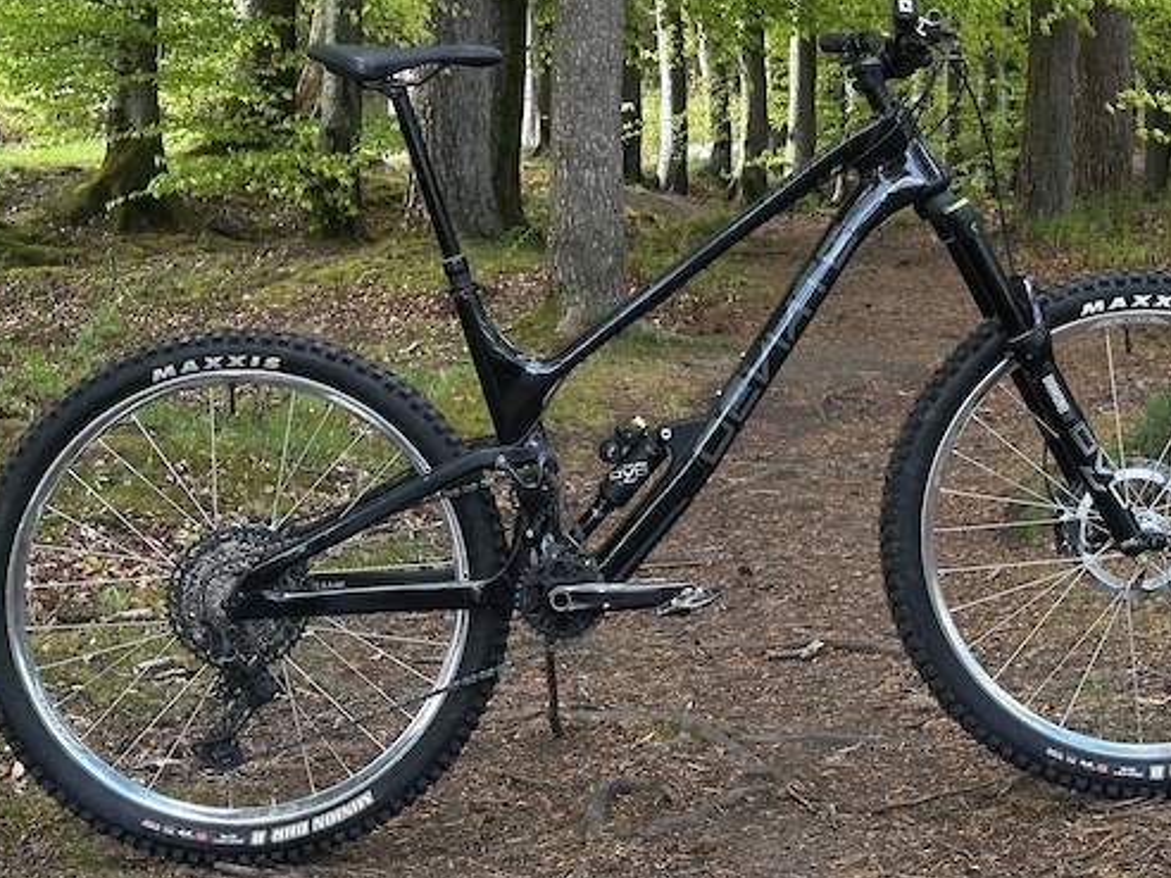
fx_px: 2639
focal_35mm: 78
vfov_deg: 18.8
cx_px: 690
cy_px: 276
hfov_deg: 25.0
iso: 80
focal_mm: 6.86
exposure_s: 1/72
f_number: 1.78
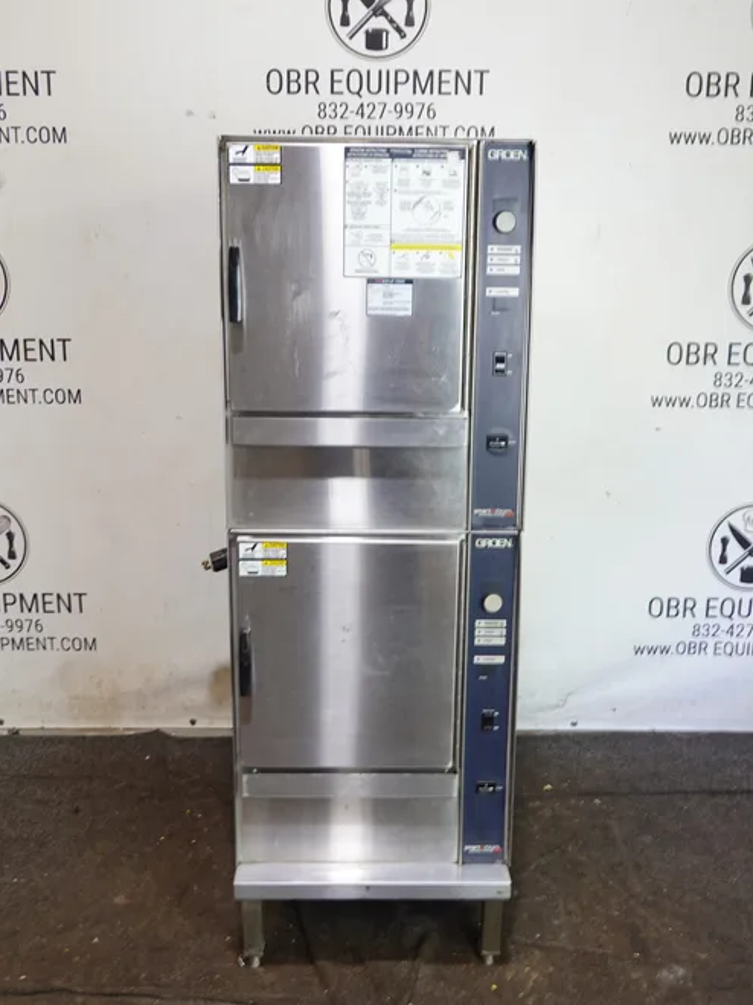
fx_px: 1015
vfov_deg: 52.6
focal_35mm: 35
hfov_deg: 40.7
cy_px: 491
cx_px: 380
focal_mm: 12.01
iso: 100
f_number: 3.5
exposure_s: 1/8
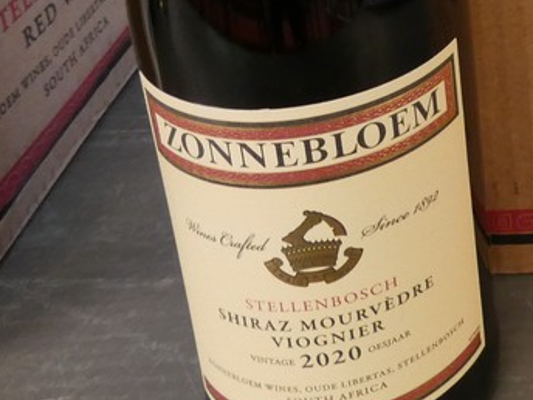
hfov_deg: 22.8
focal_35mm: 76
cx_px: 700
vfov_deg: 17.7
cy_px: -169
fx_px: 1170
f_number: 3.3
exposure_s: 1/60
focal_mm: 4.3
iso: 250
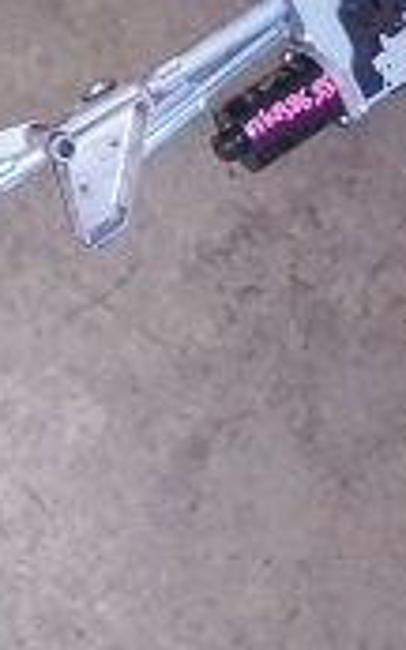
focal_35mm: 74
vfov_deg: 27.5
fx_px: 1311
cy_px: 162
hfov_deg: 16.7
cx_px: -109
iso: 400
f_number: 3.5
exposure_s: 1/30
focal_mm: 4.6
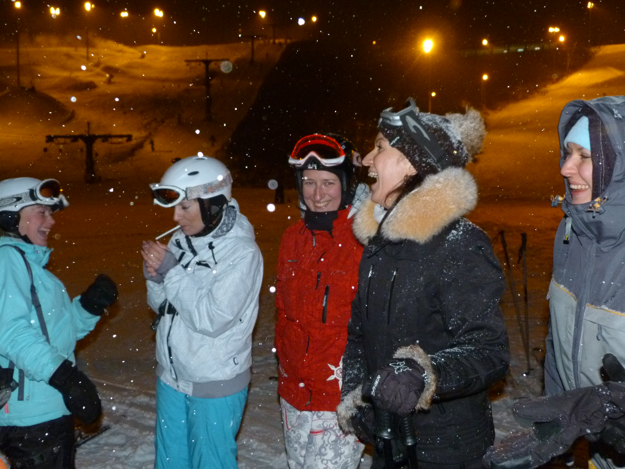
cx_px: 312
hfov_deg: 51.4
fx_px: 650
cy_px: 234
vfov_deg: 39.7
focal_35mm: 36
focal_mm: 6.5
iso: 400
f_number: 3.1
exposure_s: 1/60
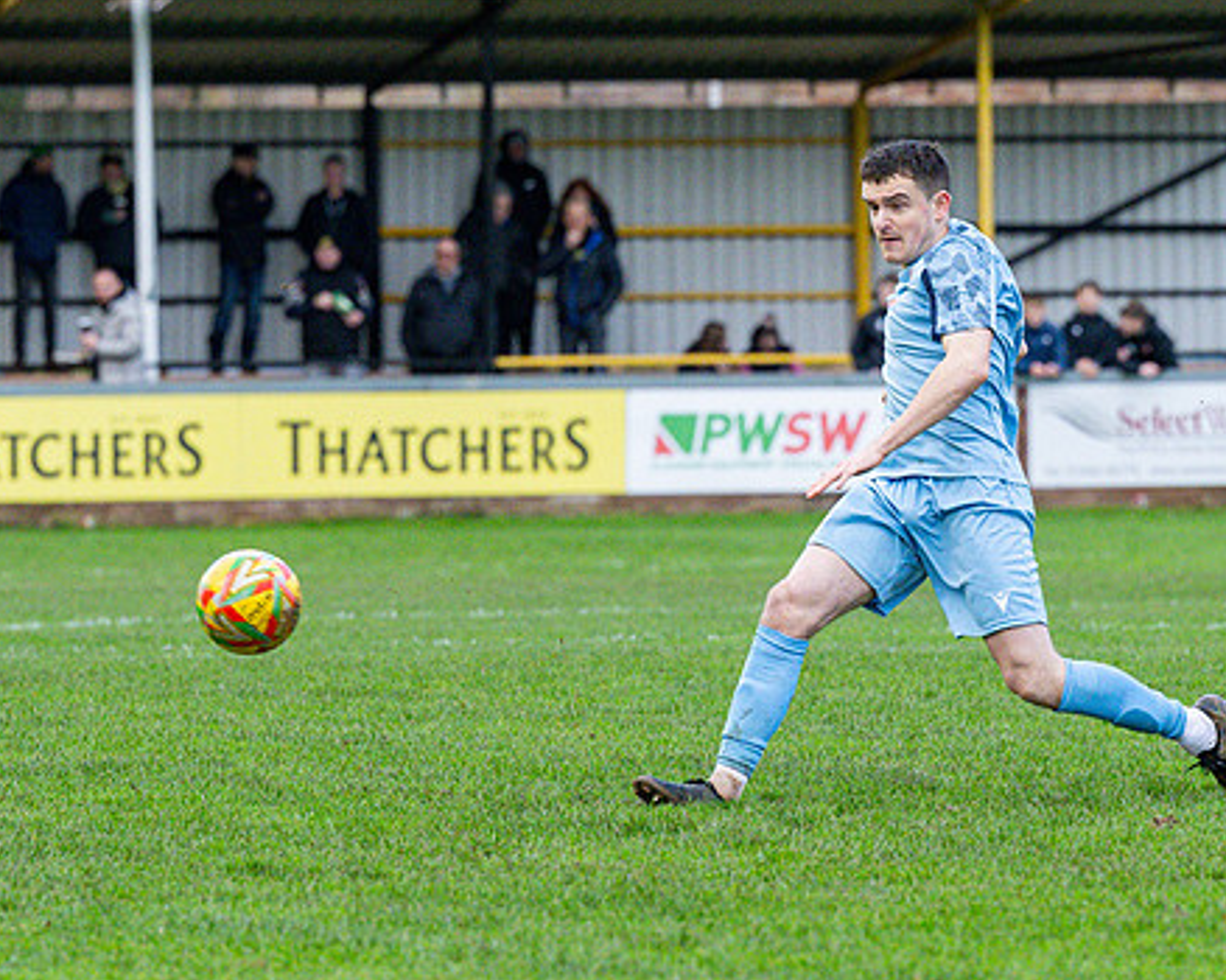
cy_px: 736
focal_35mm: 401
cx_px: 529
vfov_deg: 3.9
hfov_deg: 4.8
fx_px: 14544
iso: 2000
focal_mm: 155
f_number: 4
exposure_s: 1/1250
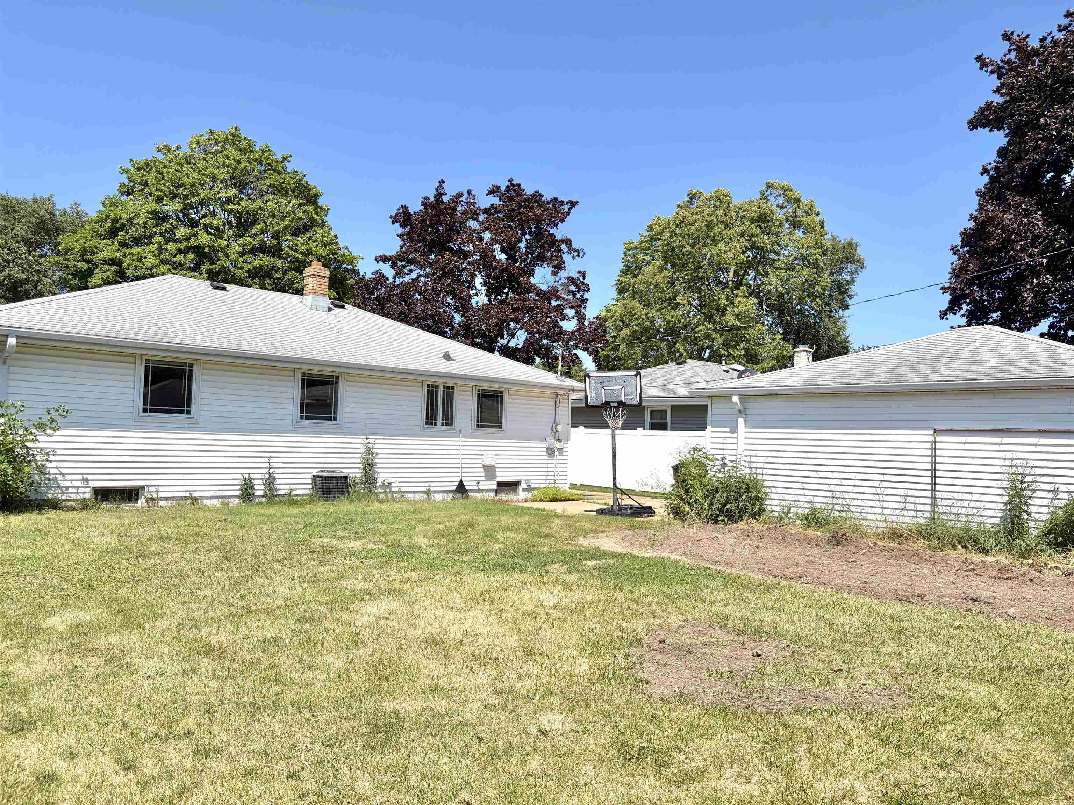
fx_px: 807
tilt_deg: +3.2
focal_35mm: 26
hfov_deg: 67.3
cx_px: 537
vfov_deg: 53.1
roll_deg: -1.0
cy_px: 402
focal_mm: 5.96
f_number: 1.6
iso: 50
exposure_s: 1/4065
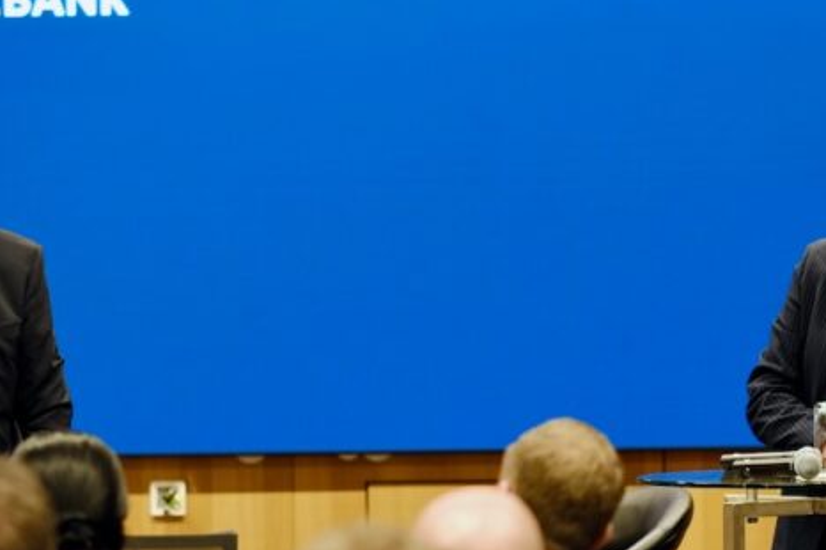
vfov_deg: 4.6
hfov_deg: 6.9
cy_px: 283
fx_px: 6809
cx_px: 367
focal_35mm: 297
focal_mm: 90
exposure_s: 1/60
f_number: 2
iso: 500
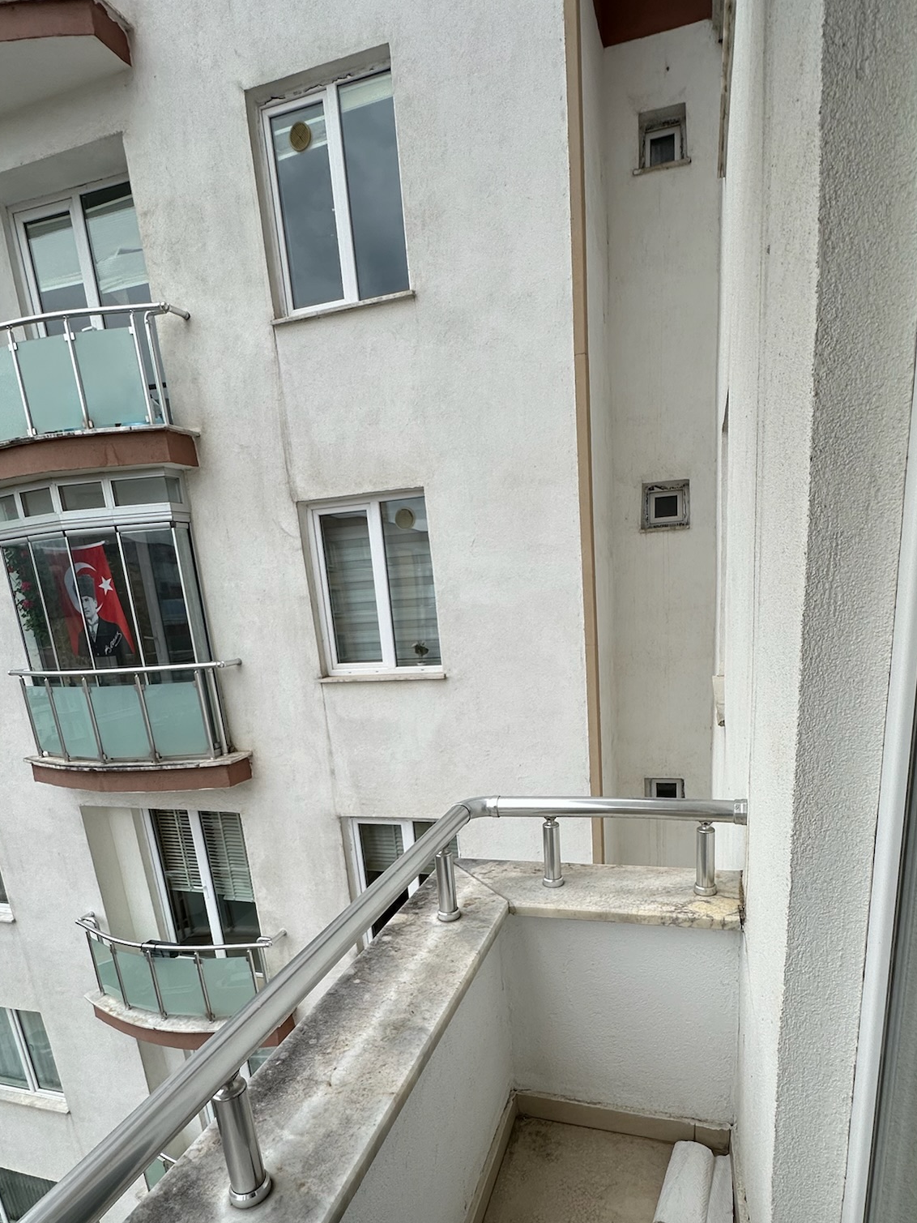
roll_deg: +3.0
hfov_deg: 68.6
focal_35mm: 19
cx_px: 499
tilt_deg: -12.2
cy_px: 762
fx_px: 671
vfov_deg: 83.1
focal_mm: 2.22
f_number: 2.2
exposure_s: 1/319
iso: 40
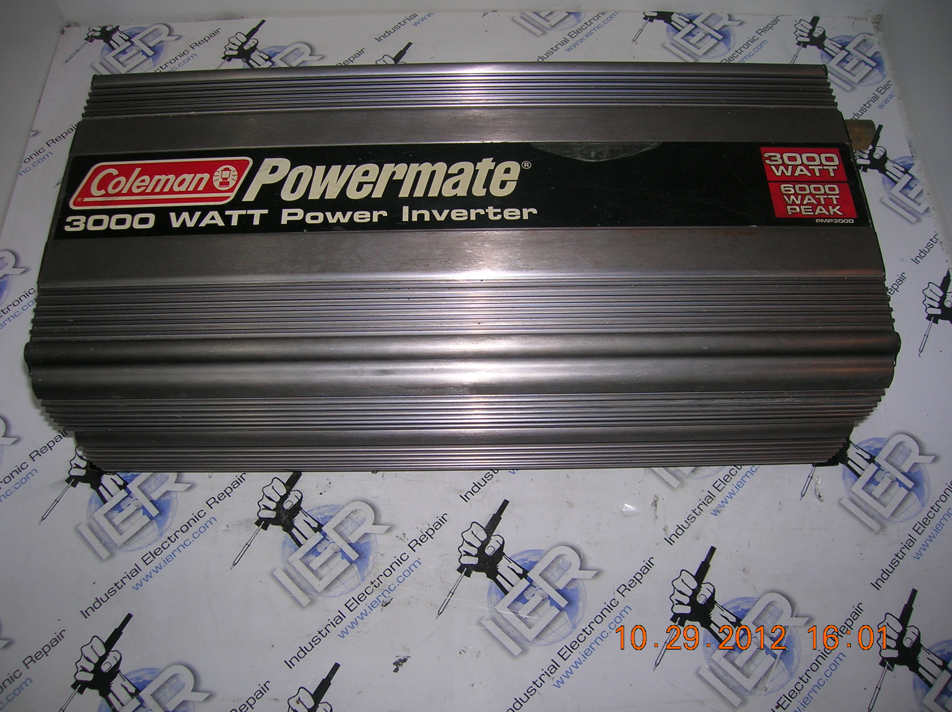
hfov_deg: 54.0
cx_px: 476
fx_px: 934
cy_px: 356
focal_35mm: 34
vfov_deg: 41.7
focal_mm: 5.7
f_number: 2.9
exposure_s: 1/60.1
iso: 50
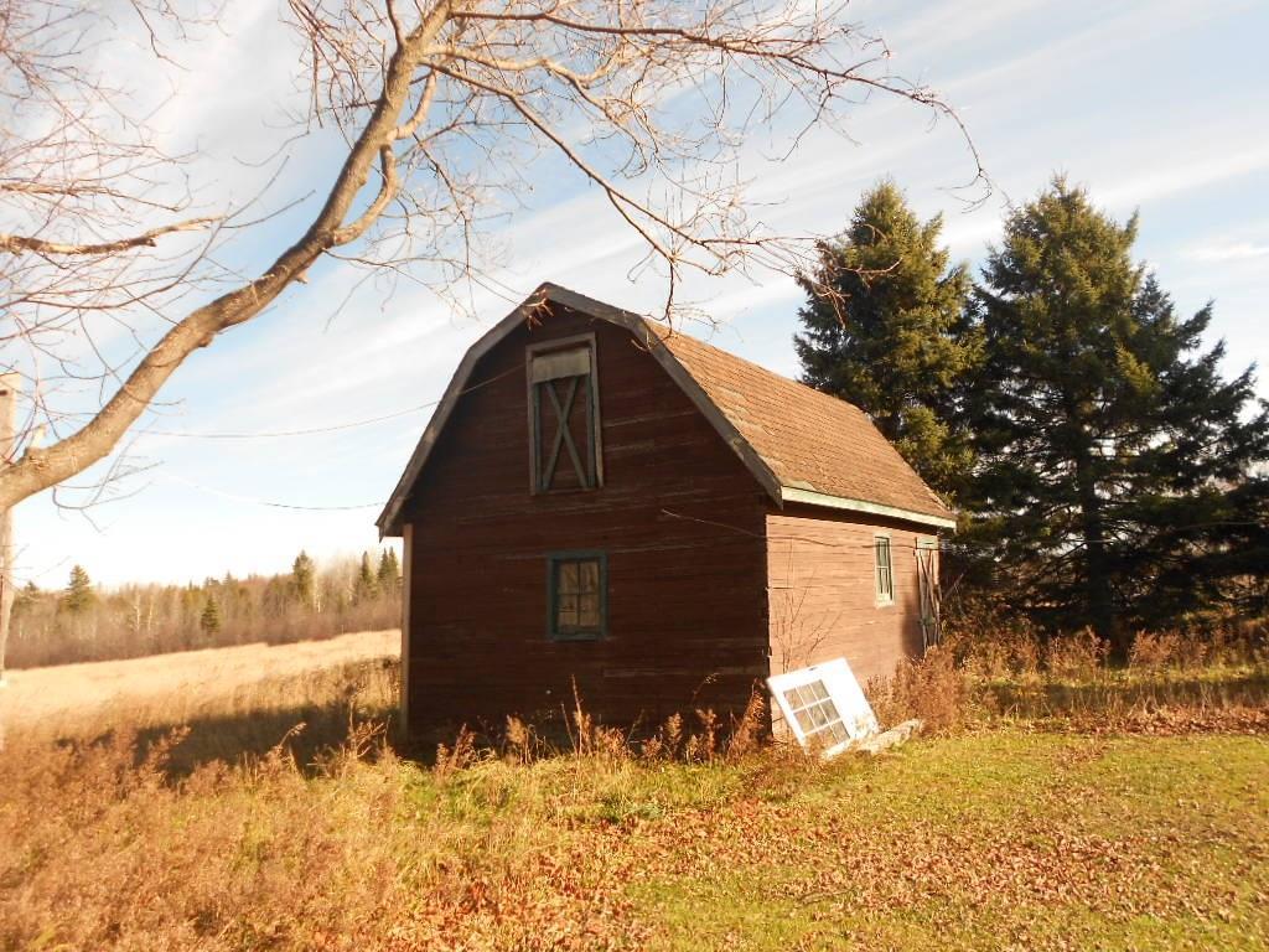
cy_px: 476
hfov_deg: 61.7
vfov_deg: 48.2
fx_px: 1063
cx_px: 634
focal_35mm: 29
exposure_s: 1/320
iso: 80
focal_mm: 5.1
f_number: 3.4
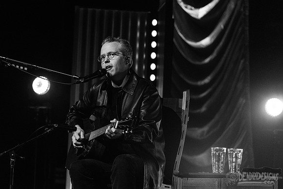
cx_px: 130
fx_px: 1454
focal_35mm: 185
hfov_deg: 11.1
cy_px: 88
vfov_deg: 7.4
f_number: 5
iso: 2500
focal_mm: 170
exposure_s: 1/125
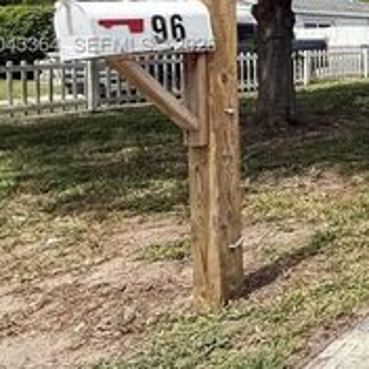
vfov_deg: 35.6
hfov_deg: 23.7
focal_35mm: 45
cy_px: 46
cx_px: 627
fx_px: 543
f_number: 2.2
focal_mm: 2.22
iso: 64
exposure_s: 1/1235
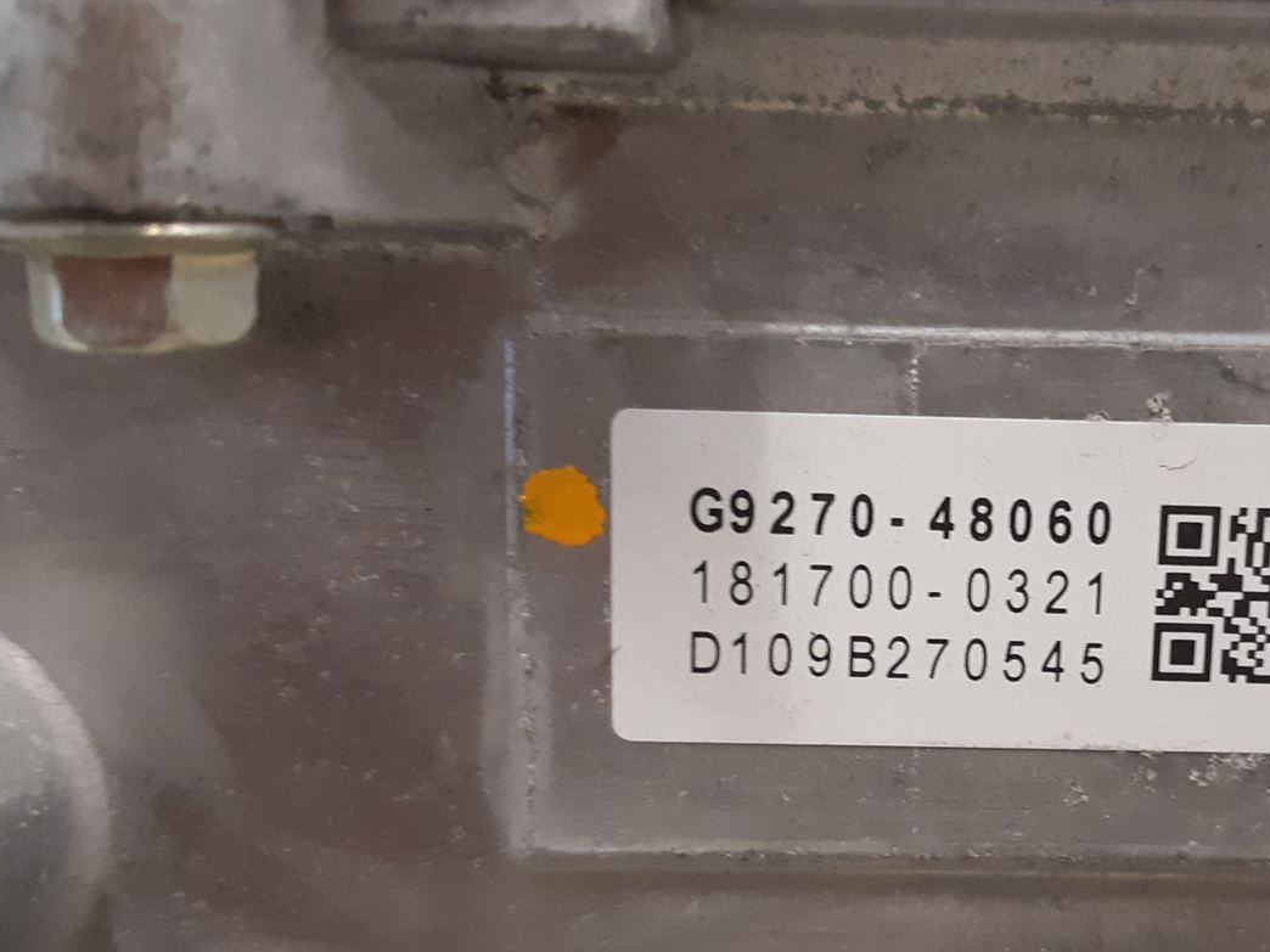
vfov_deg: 28.4
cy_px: 621
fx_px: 1871
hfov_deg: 36.4
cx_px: 983
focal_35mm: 51
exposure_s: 1/50
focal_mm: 3.93
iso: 250
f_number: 1.7
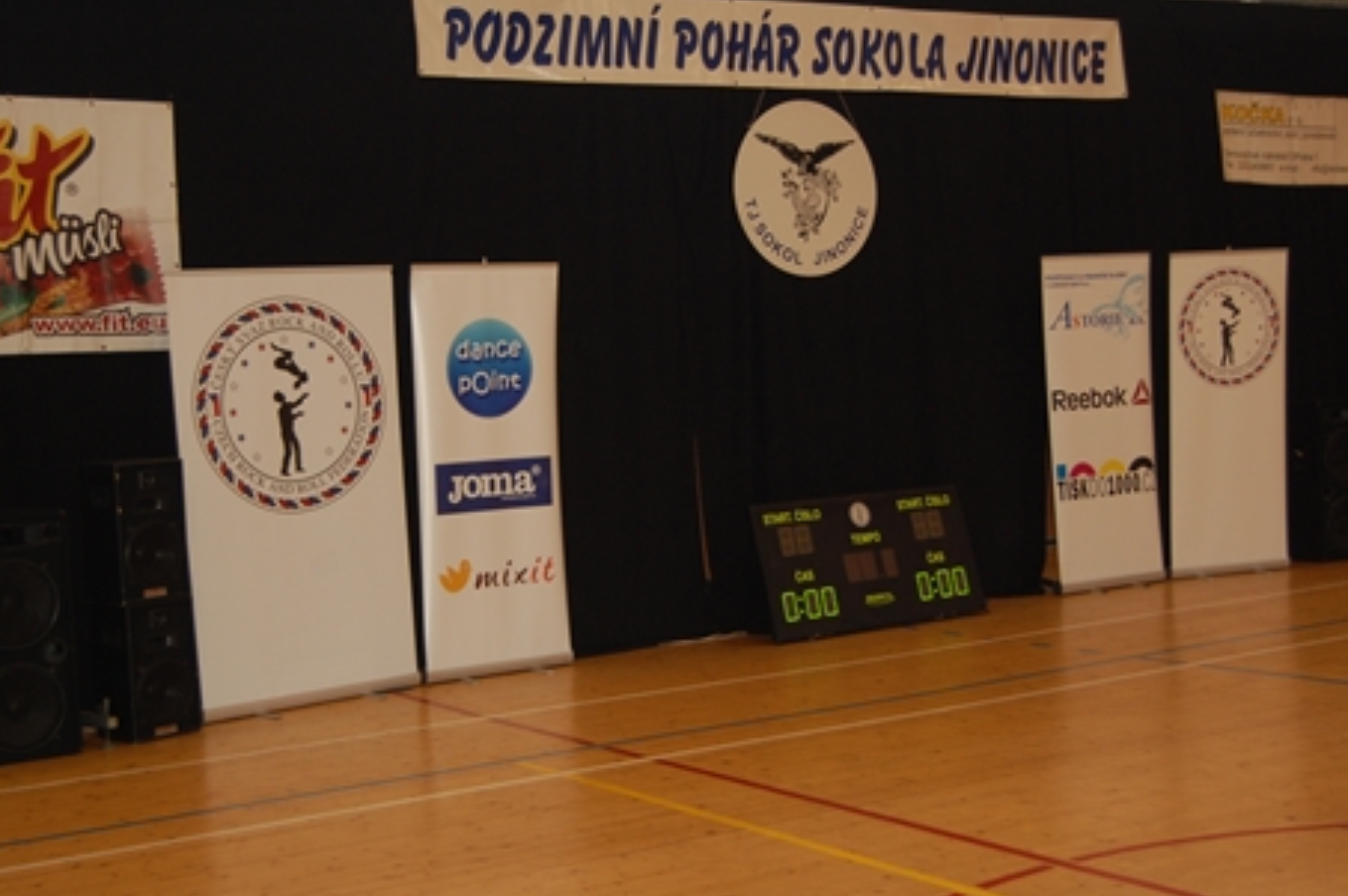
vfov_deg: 25.5
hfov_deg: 37.5
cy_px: 435
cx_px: 625
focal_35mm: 53
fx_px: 1982
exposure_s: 1/60
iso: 450
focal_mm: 32
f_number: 4.5
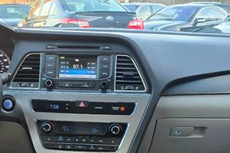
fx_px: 345
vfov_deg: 22.8
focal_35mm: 54
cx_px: 82
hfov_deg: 36.6
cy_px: 188
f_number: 1.7
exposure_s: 1/120
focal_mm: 6.3
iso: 250
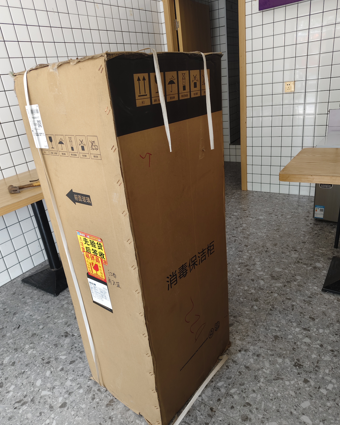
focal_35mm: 24
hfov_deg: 58.8
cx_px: 170
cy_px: 226
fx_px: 302
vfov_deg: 70.2
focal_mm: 5.56
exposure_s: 1/100
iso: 171
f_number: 1.88
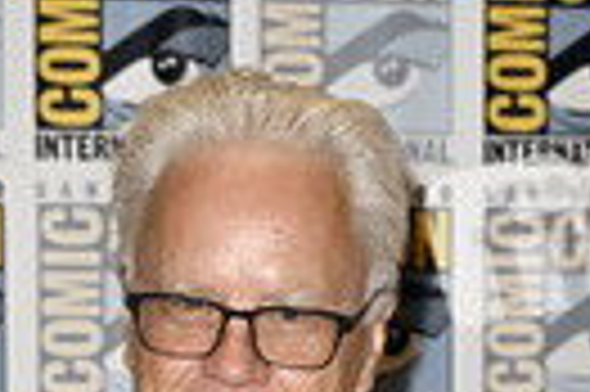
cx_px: 248
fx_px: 3896
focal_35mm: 238
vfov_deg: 5.6
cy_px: 897
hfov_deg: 8.7
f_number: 5.6
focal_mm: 78
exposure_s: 1/250
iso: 2500
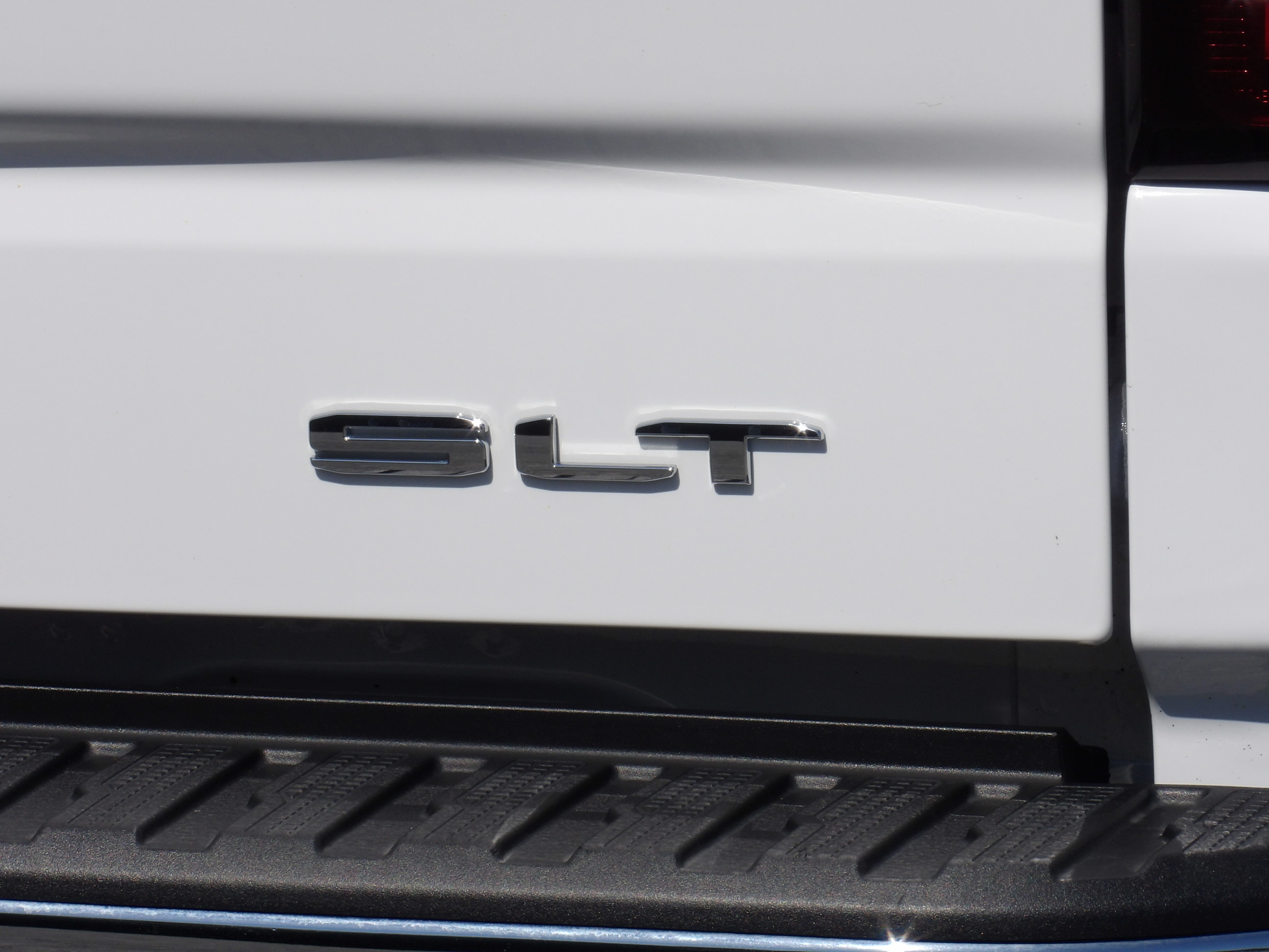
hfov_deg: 5.5
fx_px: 13307
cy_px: 476
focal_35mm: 363
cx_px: 634
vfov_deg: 4.1
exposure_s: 1/564
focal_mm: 65.2
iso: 100
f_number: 6.8
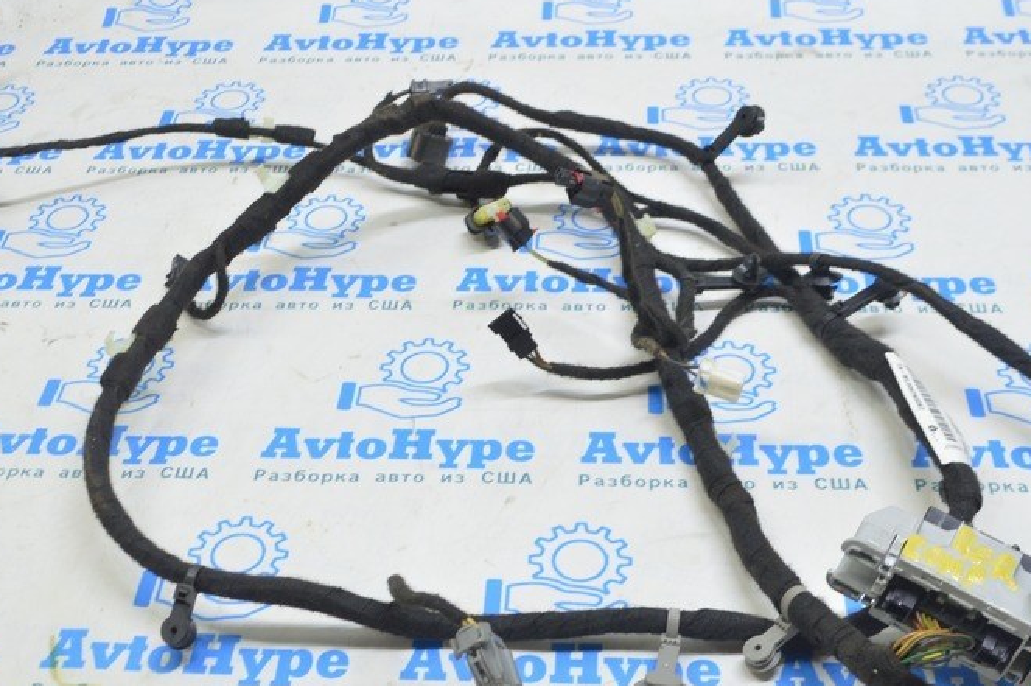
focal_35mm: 51
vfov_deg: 26.2
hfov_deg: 38.9
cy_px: 481
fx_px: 1459
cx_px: 474
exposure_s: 1/15
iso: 400
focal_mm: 22
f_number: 5.6
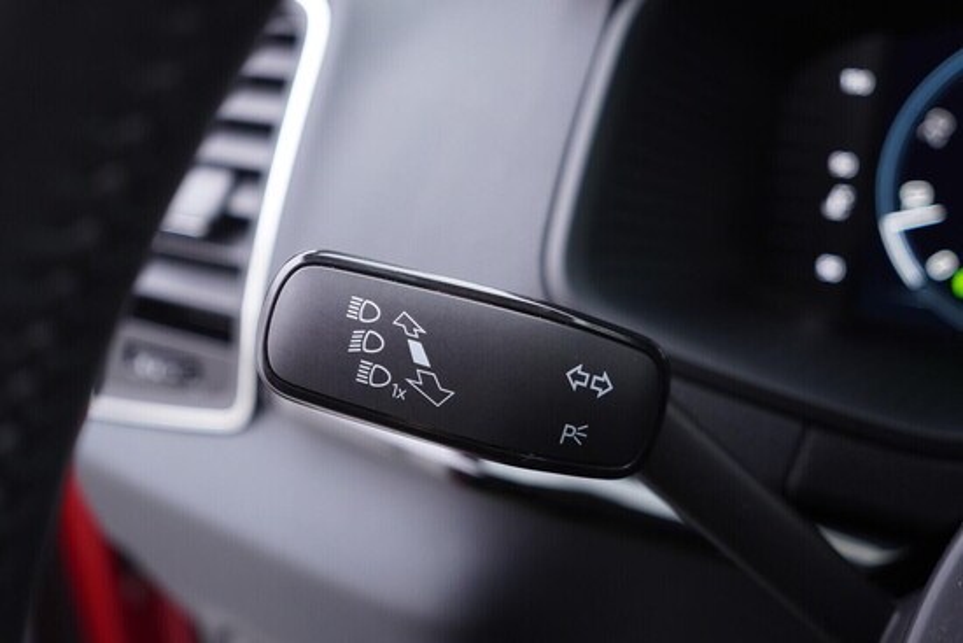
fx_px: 963
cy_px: 322
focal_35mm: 36
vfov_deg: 36.9
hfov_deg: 53.1
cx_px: 482
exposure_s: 1/40
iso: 250
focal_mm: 24
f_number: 2.8
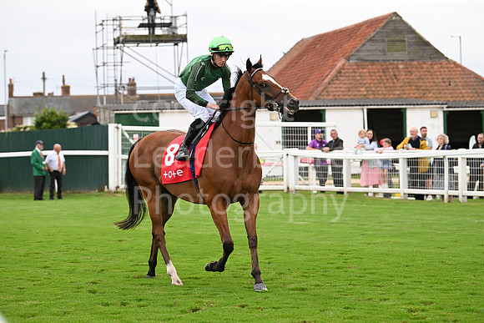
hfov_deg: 16.8
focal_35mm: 122
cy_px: 162
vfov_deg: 11.2
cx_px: 242
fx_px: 1641
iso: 1250
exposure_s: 1/500
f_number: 4.5
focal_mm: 122
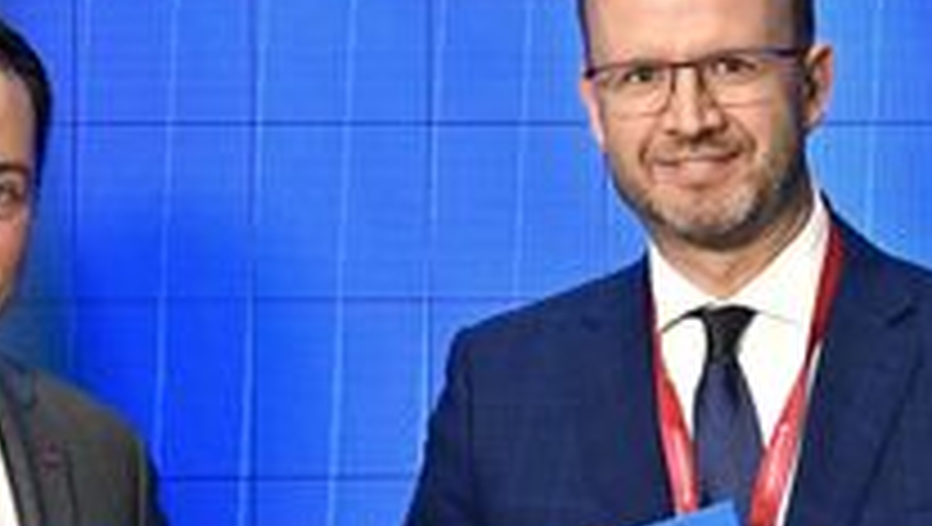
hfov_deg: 11.3
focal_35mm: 190
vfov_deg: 6.4
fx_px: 4701
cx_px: 257
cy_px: 274
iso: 500
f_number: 5.6
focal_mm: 47
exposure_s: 1/200
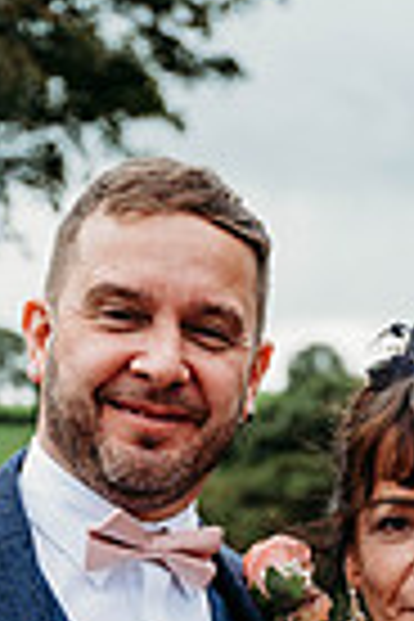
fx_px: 2415
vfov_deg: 13.6
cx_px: 335
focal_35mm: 140
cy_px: 981
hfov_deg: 9.8
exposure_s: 1/500
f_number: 3.5
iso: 100
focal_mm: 43
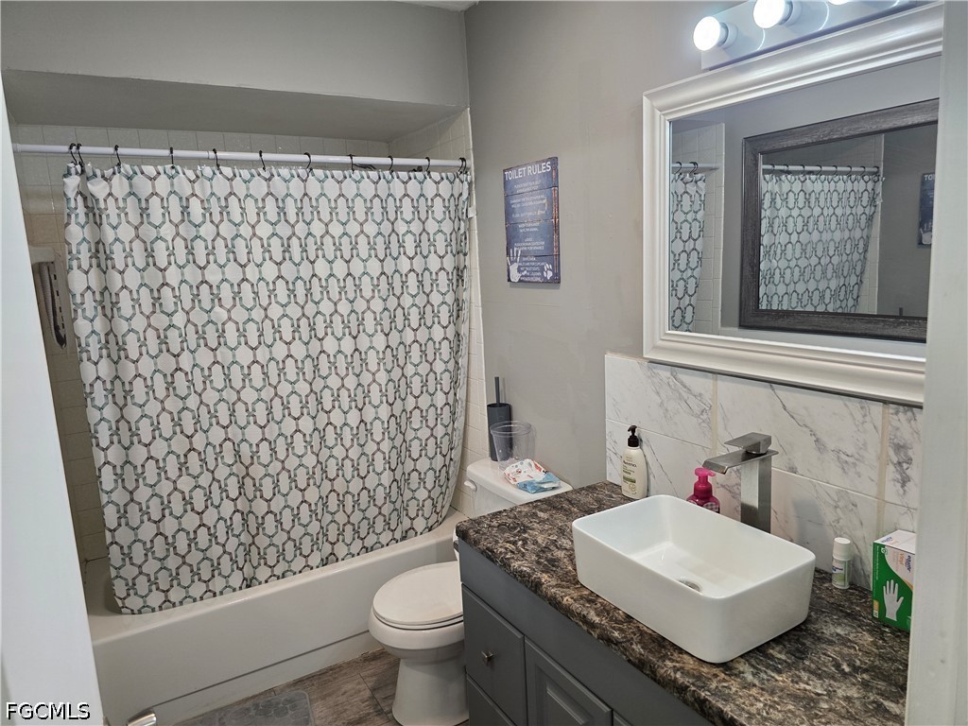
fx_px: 643
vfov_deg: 58.9
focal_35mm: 23
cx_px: 484
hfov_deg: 73.9
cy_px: 363
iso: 160
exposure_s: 1/120
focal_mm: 6.3
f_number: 1.7
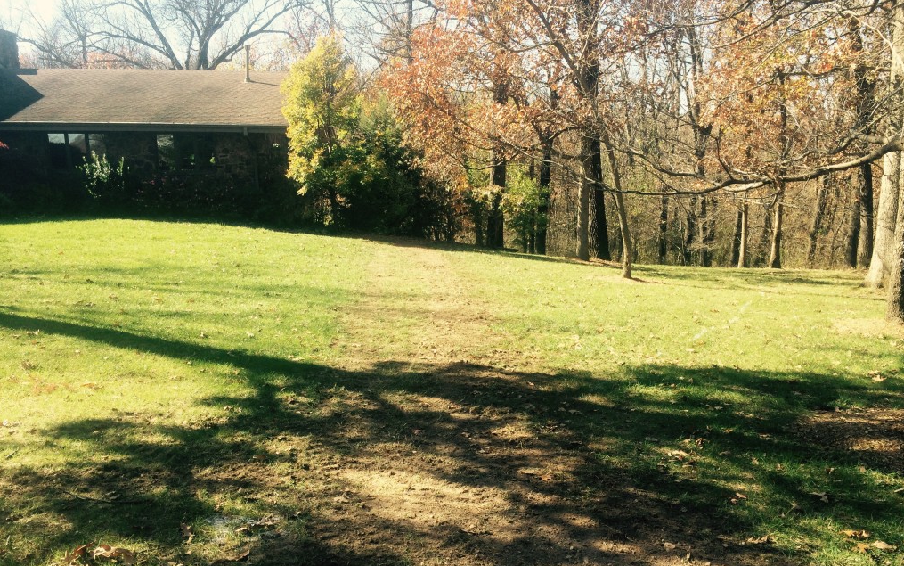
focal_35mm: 31
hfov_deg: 61.2
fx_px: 764
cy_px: 340
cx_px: 451
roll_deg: +0.7
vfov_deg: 40.4
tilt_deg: -13.9
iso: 32
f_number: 2.2
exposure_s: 1/451
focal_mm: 4.15
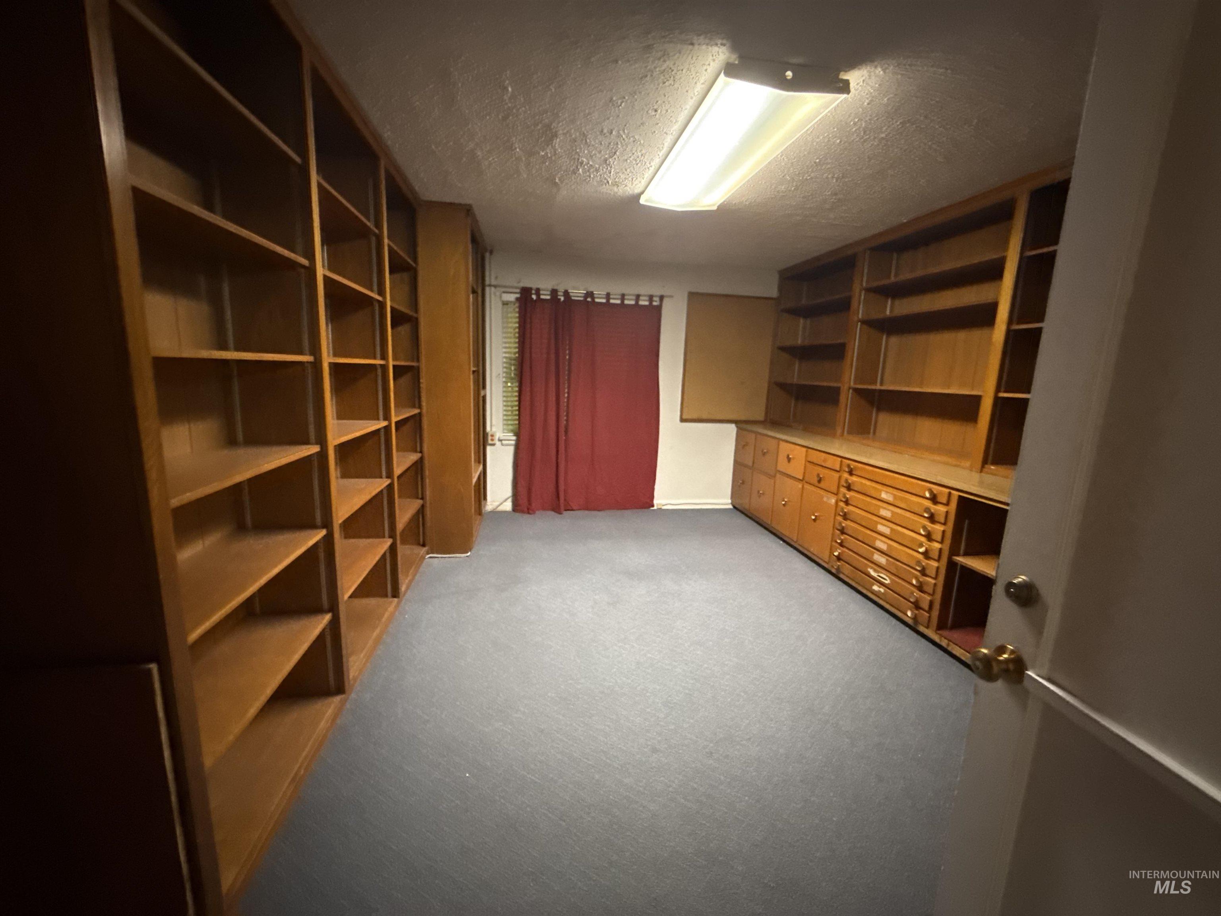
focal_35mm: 14
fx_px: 494
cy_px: 458
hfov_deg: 102.1
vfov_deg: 85.7
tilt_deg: -9.4
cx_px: 610
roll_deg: -2.7
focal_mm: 2.22
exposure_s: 1/40
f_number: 2.2
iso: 1250
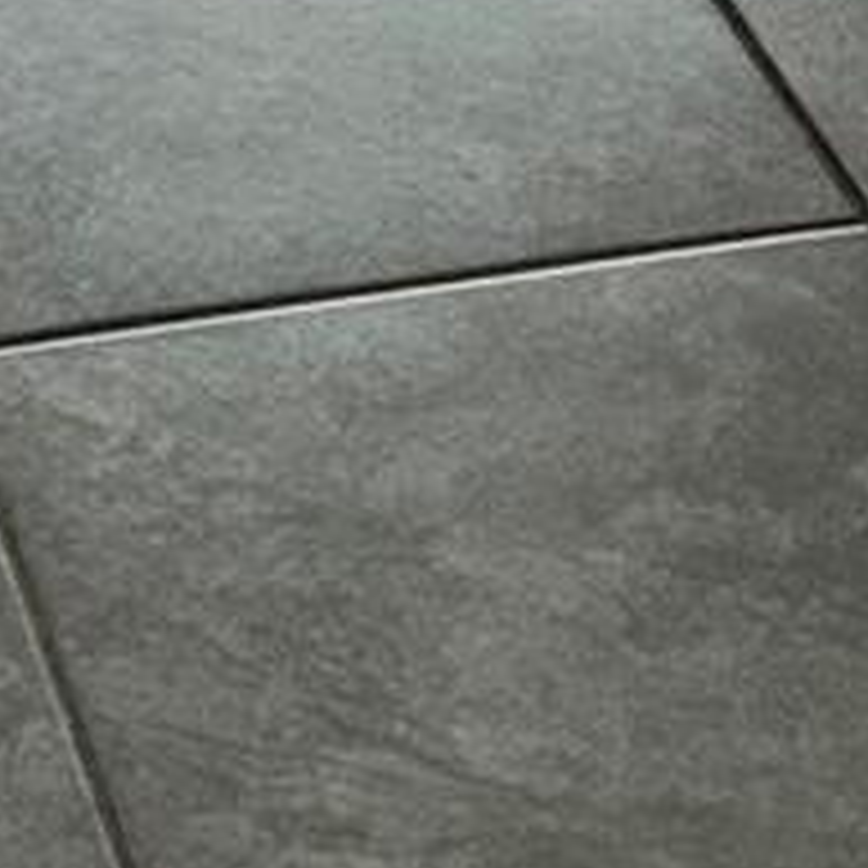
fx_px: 4794
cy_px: -1794
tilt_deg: -11.5
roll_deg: -2.2
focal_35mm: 169
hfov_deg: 10.3
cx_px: 166
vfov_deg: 8.5
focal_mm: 6.76
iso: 64
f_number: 1.78
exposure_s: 1/54
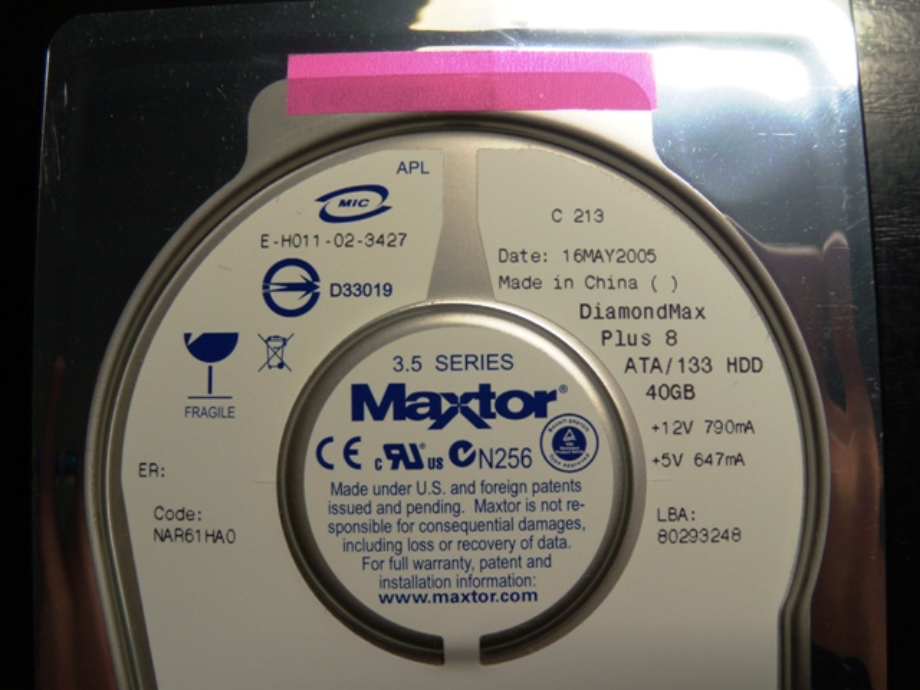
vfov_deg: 39.7
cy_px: 345
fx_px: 957
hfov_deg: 51.4
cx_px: 460
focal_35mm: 36
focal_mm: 6.4
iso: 80
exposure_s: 1/60
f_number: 3.6
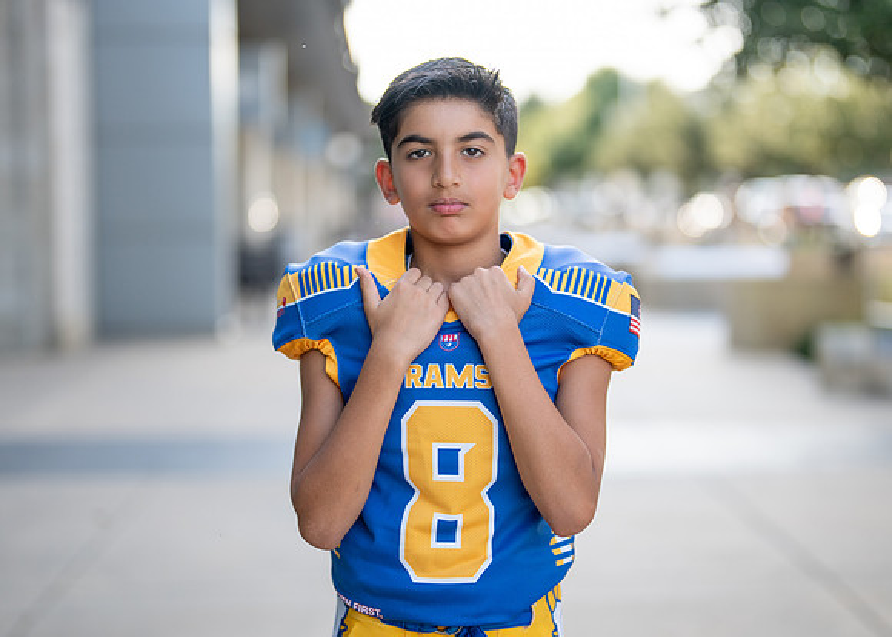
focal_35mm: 67
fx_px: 1688
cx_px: 457
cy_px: 333
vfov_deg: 21.4
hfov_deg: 29.6
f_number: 1.2
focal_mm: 50
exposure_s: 1/1600
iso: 125
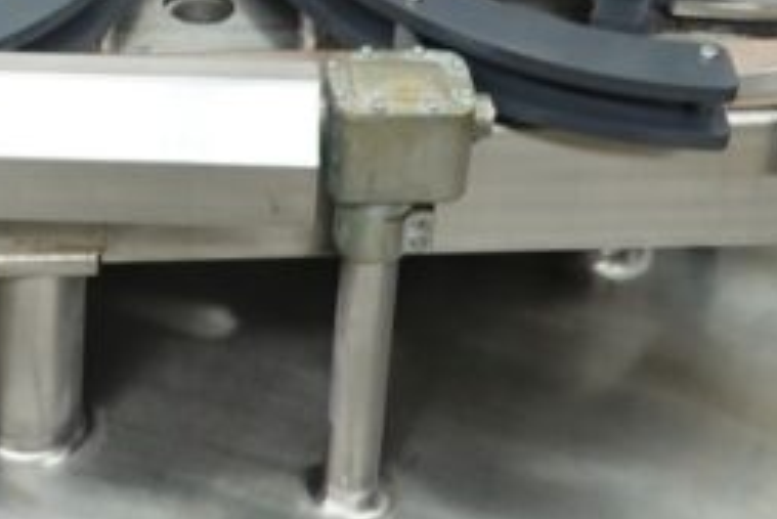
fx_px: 3498
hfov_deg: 12.3
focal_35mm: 162
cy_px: -170
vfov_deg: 8.4
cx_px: -187
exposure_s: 1/40
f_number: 4
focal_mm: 14.99
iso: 200
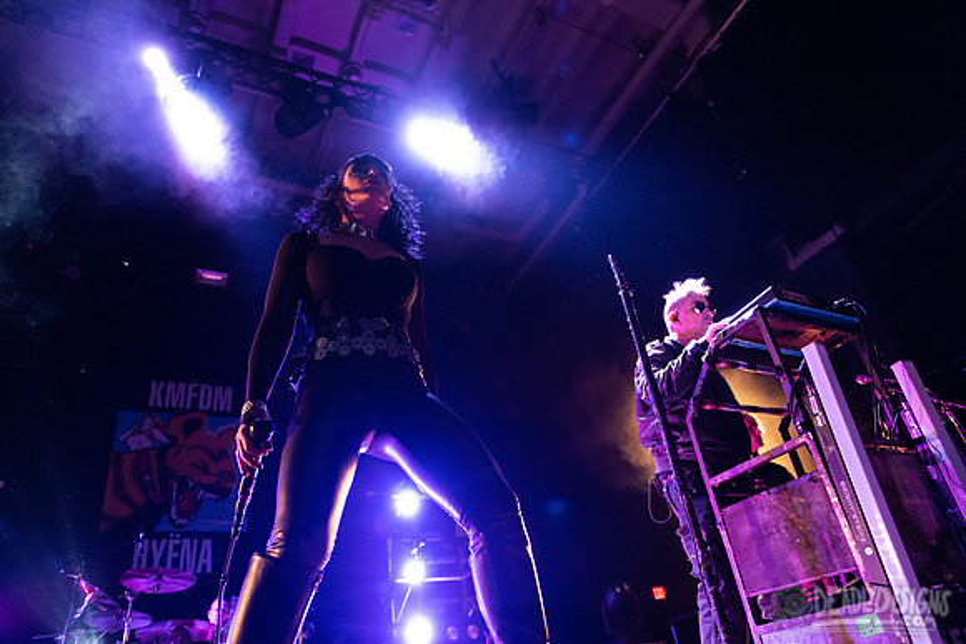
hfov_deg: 73.7
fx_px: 644
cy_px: 322
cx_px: 483
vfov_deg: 53.2
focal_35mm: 24
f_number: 3.2
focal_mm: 24
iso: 3200
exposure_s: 1/160
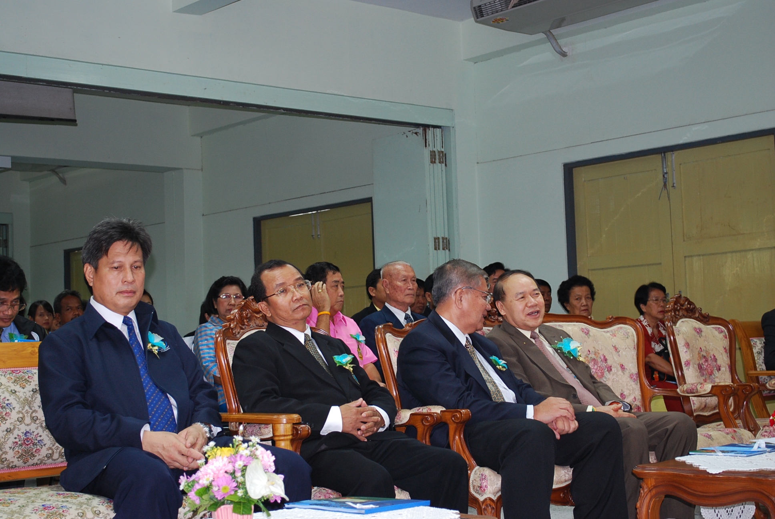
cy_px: 260
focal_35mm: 57
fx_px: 1229
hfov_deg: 35.0
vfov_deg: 23.8
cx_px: 388
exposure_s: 1/20
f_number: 5.3
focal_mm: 38
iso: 400
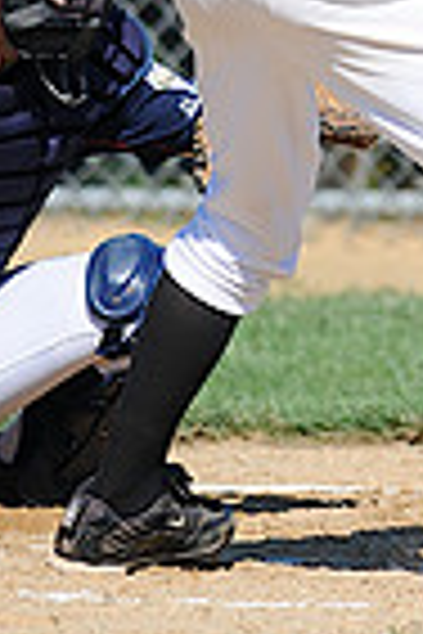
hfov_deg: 1.0
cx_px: 583
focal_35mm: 1435
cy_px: -256
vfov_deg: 1.4
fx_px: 25290
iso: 200
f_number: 4
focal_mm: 300
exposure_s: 1/1600
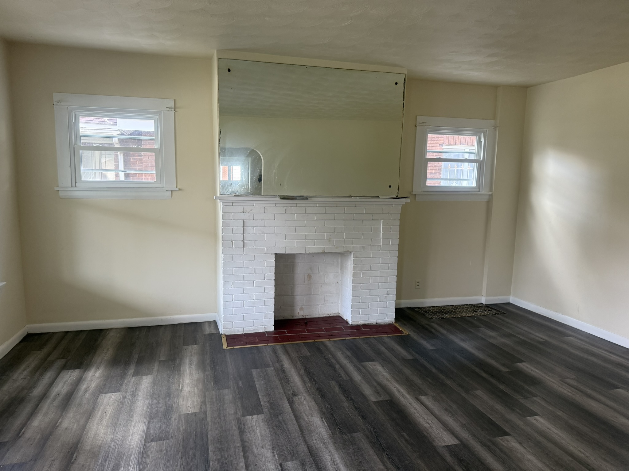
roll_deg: -1.3
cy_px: 236
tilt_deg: -7.2
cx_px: 314
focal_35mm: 24
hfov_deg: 71.6
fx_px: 436
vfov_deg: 56.8
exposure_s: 1/60
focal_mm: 6.76
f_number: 1.78
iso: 250
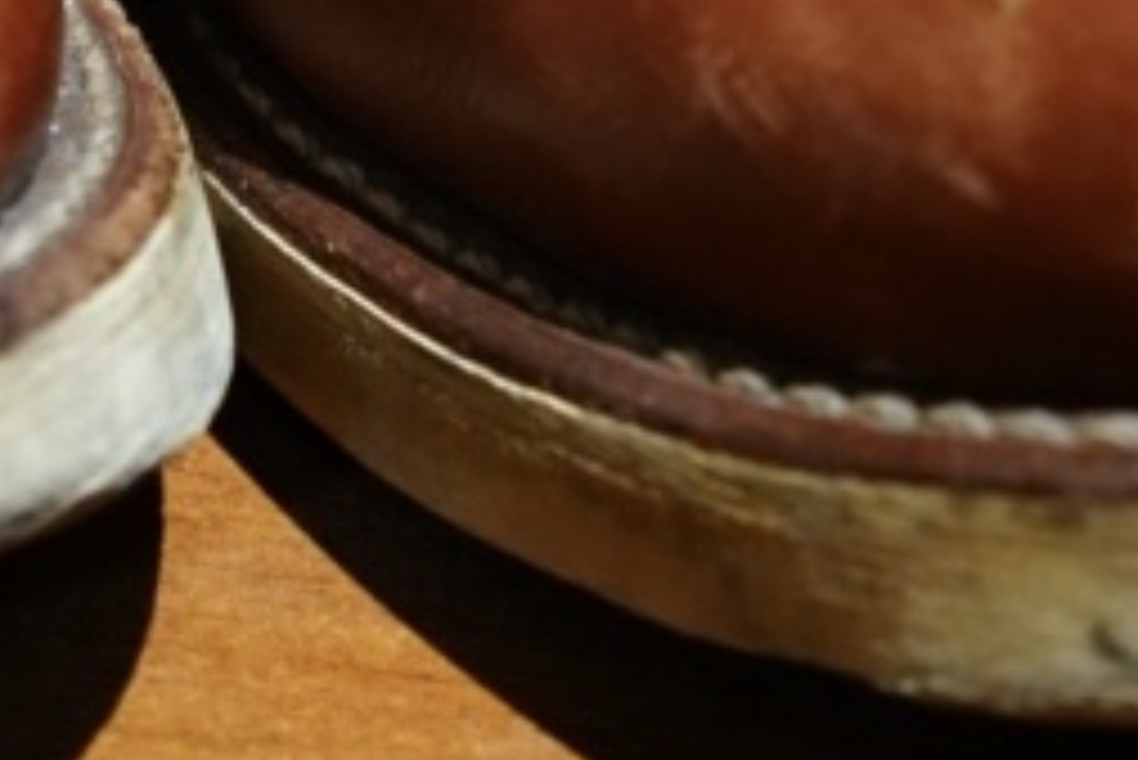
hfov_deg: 9.3
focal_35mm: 218
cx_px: -184
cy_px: -800
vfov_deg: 6.1
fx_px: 6895
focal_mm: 51
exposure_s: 1/60
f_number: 4
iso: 2000
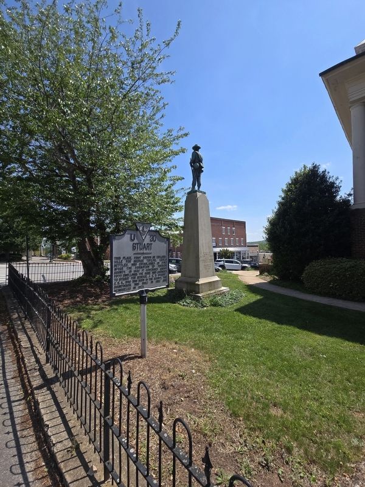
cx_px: 182
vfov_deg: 106.2
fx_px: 183
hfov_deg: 89.9
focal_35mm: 13
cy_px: 244
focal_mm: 2.2
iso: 50
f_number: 2.2
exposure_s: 1/2192
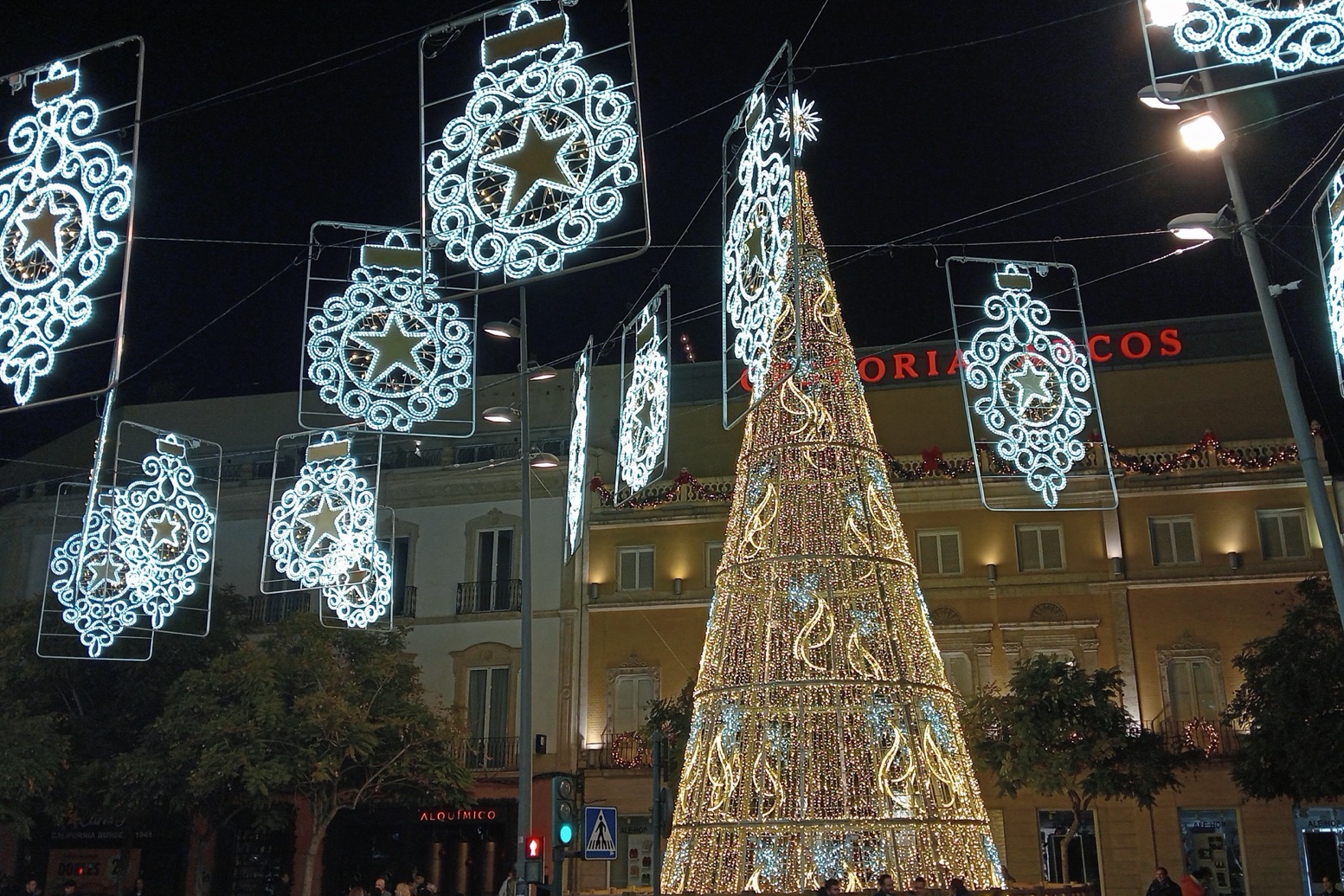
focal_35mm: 30
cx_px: 691
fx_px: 1120
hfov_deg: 61.9
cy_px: 420
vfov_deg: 43.6
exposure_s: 1/33.3
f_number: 1.8
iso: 164
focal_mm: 4.04
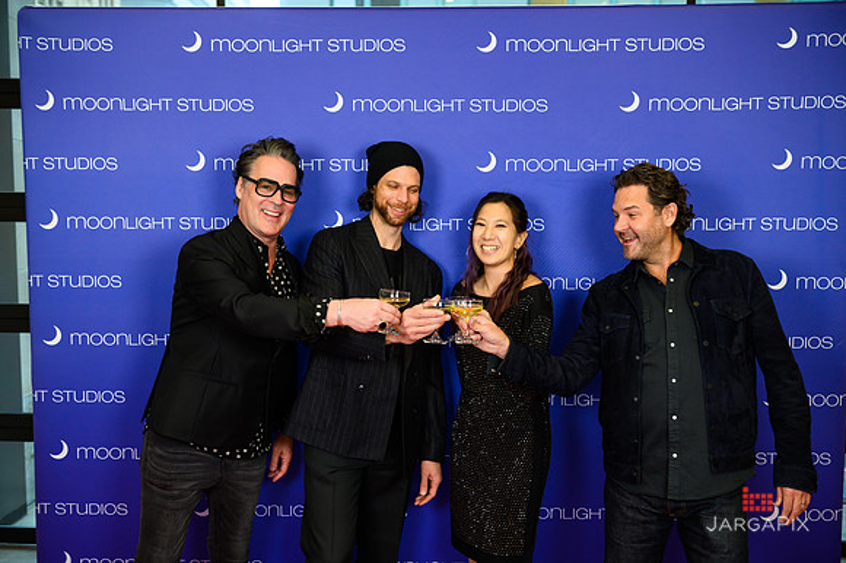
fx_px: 845
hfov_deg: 53.2
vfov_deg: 36.8
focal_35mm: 36
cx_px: 423
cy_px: 282
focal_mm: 36
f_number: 5
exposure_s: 1/320
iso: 1000
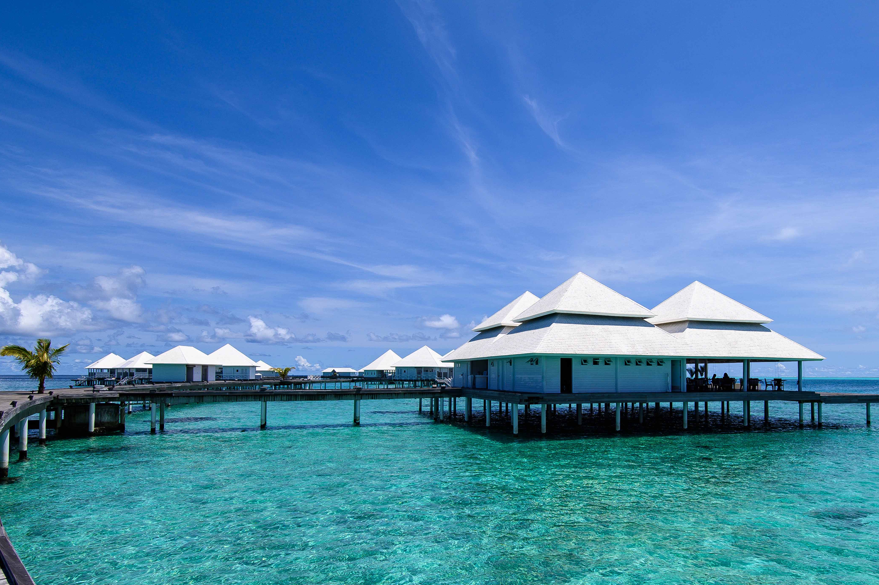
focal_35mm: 23
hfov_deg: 75.2
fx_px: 561
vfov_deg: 54.5
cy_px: 362
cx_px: 532
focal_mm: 16
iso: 160
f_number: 8
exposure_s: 1/800
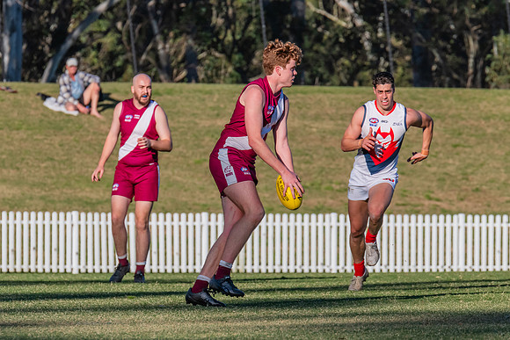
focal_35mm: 553
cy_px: 160
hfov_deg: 3.7
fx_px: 7841
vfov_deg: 2.5
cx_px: 215
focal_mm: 420
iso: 800
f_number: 13
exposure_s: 1/1250
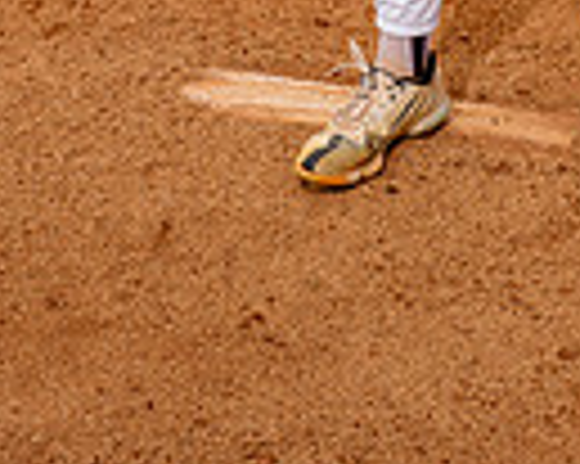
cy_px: -509
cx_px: 418
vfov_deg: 8.4
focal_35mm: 174
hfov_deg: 11.1
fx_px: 2985
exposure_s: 1/250
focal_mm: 53
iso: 100
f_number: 10
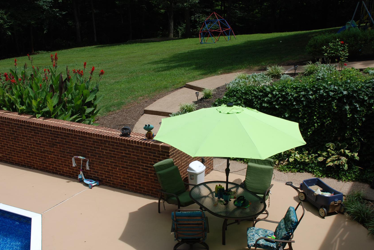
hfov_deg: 44.4
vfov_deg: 30.5
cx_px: 199
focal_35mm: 44
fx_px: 458
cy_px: 142
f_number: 8
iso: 100
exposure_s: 1/250
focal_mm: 24
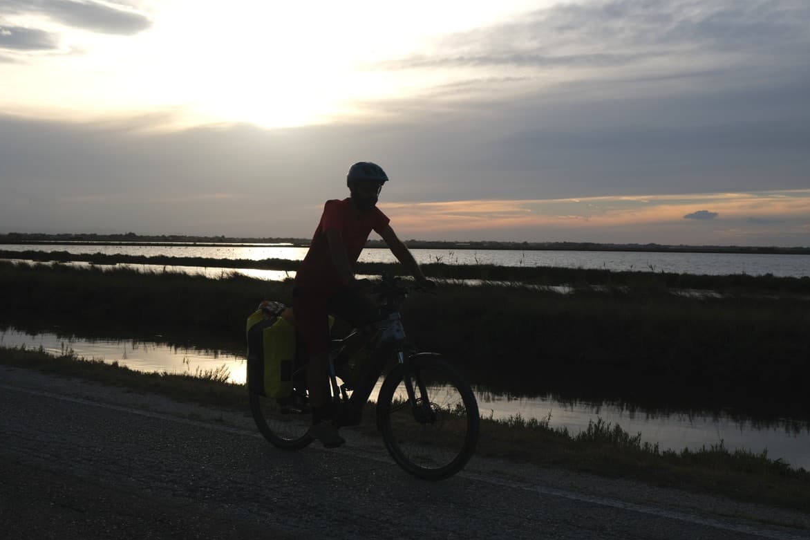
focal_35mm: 43
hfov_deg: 45.4
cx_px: 398
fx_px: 967
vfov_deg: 31.2
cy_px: 265
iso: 200
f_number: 7.1
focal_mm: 27.7
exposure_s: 1/400
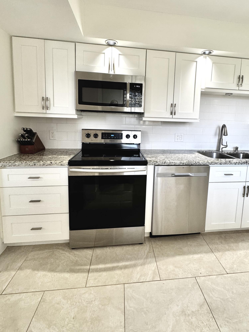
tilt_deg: -5.9
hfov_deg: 85.7
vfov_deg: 102.1
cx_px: 124
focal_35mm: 14
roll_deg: -2.9
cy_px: 166
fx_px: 134
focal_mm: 2.22
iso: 200
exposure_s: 1/120
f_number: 2.2
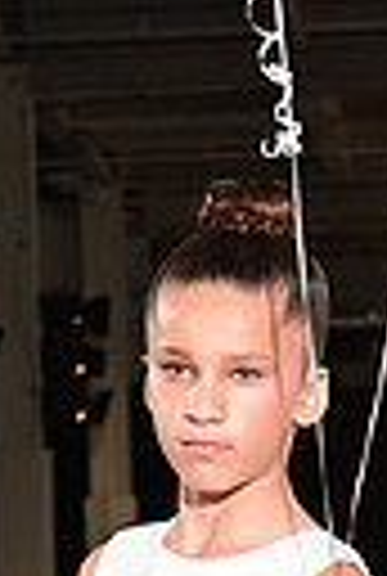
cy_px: 1224
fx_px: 5068
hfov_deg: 4.4
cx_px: 63
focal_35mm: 316
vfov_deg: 6.3
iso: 1000
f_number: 6.3
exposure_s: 1/125
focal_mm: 70
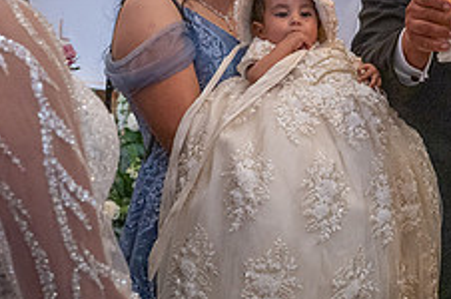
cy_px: 91
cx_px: 387
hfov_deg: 22.2
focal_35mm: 90
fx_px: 1126
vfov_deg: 15.1
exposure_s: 1/100
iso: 2500
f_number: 5
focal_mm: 35
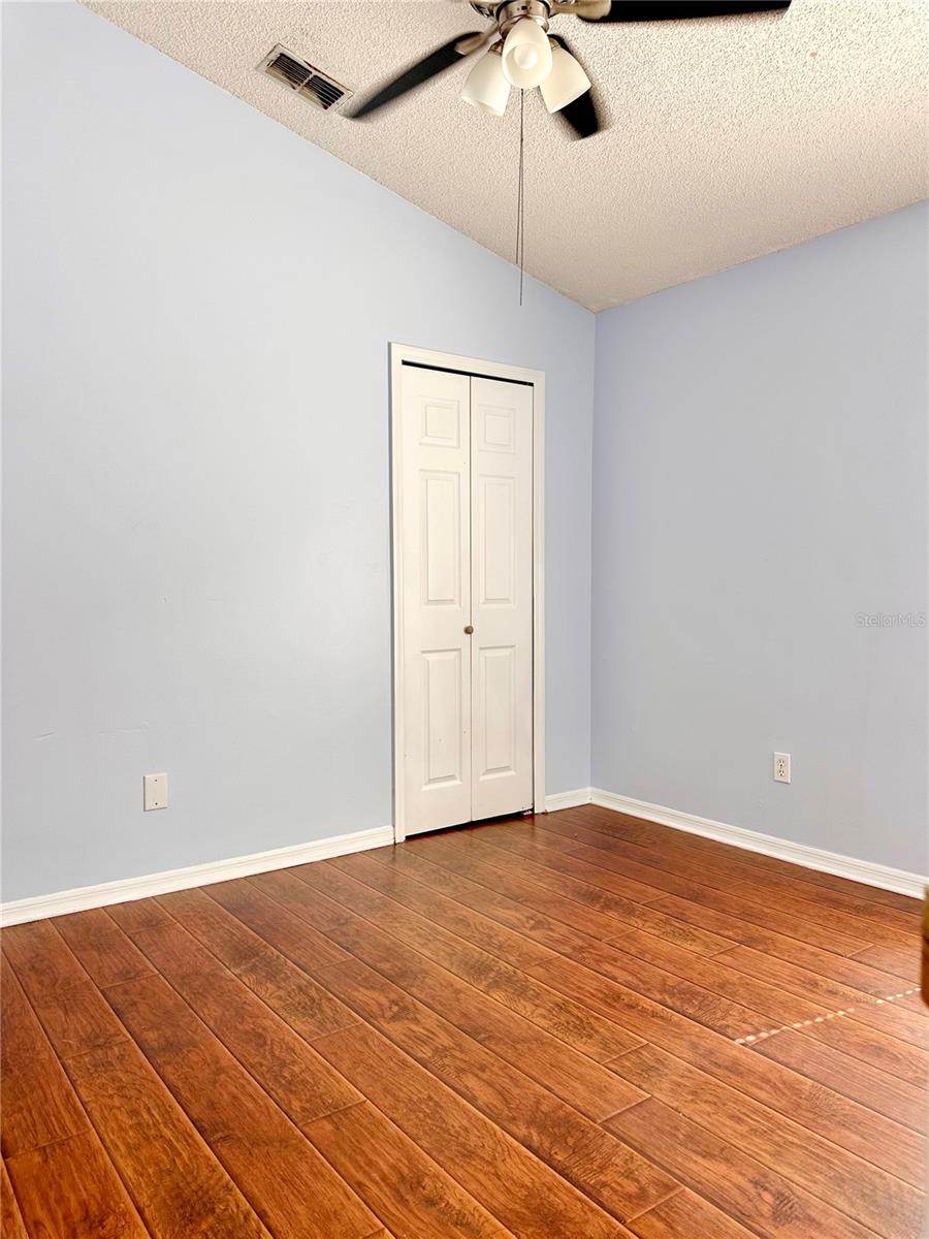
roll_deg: -1.7
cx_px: 464
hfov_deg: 56.8
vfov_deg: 71.6
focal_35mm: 24
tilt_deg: -0.9
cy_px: 620
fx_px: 859
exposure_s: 1/159
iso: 64
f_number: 1.78
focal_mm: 6.86
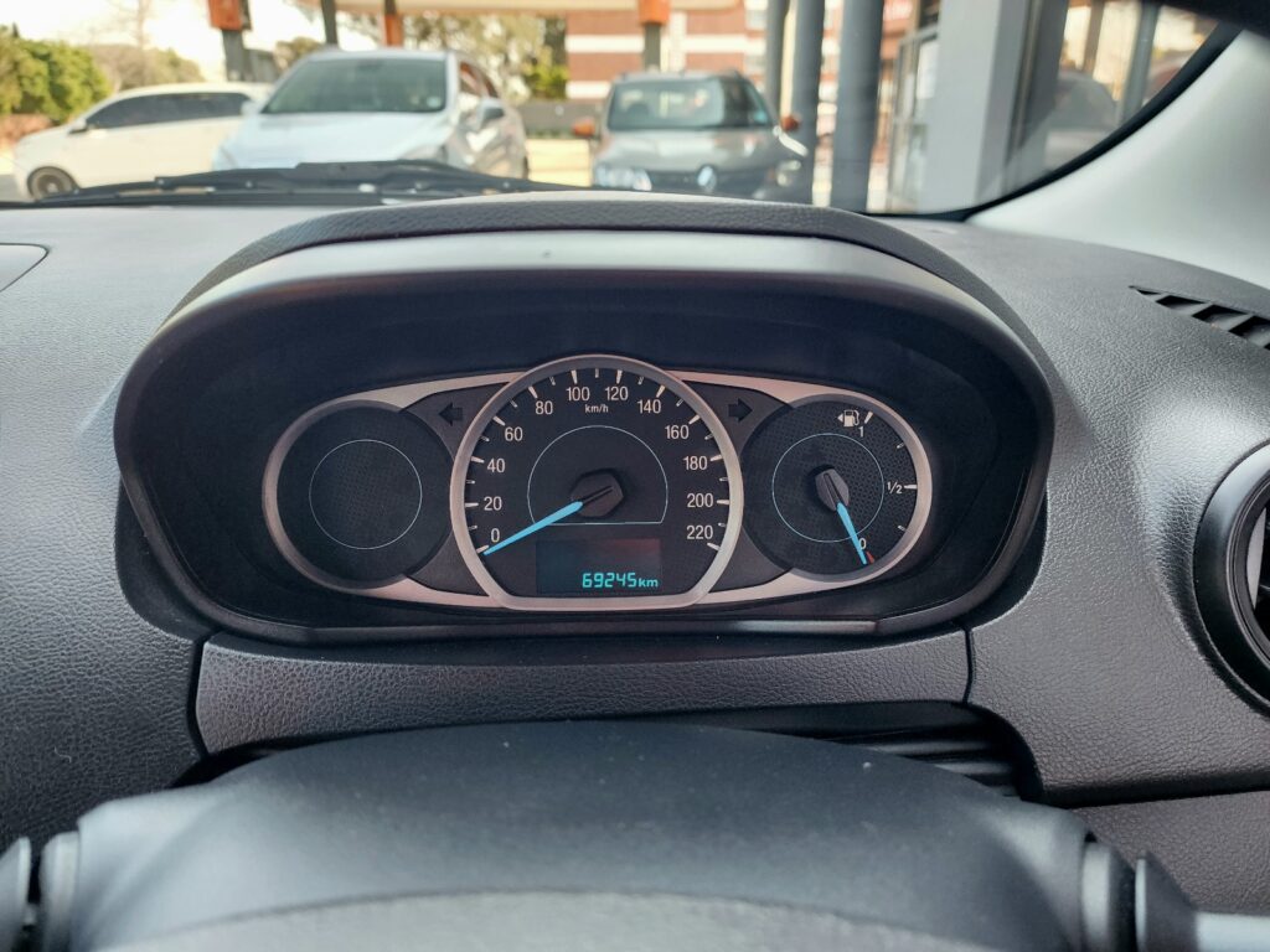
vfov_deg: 58.9
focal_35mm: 23
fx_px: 844
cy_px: 476
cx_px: 635
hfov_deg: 73.9
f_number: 1.8
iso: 160
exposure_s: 1/120
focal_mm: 6.4
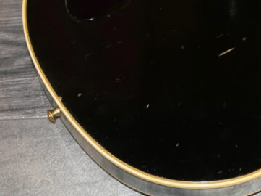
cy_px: 11
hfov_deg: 13.8
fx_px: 1070
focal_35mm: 142
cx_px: 244
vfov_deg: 10.4
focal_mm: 32
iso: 800
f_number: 5.6
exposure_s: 1/50
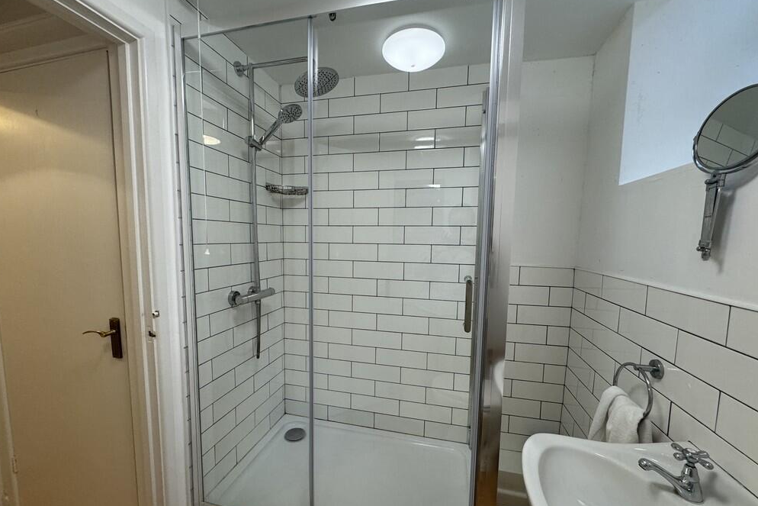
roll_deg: -0.3
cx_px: 368
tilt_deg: -5.3
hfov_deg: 100.4
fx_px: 316
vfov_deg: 77.2
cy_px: 270
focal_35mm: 15
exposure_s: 1/100
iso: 200
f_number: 2.2
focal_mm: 2.22
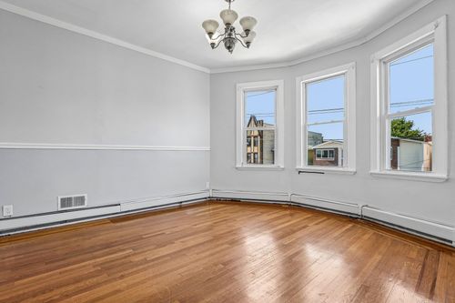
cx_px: 228
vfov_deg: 71.7
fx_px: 210
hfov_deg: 94.7
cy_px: 152
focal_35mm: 17
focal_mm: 16.6
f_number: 9
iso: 80
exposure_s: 1/10
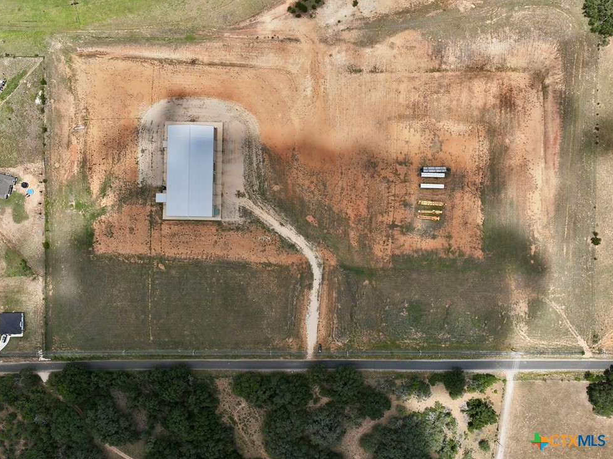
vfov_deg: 54.8
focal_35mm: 25
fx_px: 442
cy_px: 224
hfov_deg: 69.4
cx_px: 301
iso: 110
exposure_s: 1/320
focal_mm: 12.29
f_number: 2.8
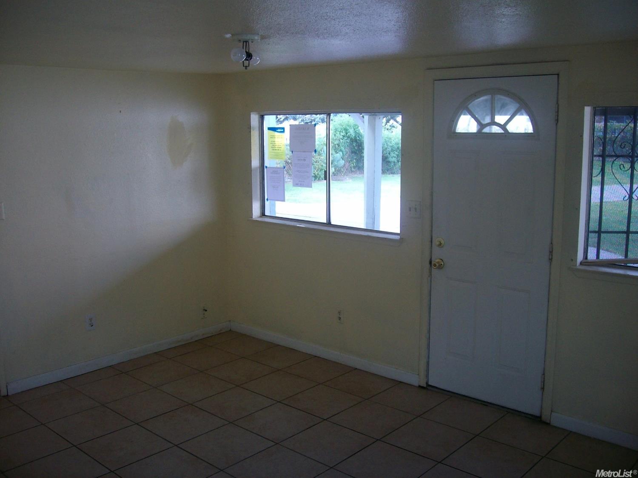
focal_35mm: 35
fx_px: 645
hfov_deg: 52.6
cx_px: 319
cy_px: 239
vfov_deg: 40.7
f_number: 2.8
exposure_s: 1/47.2
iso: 80
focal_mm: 5.8
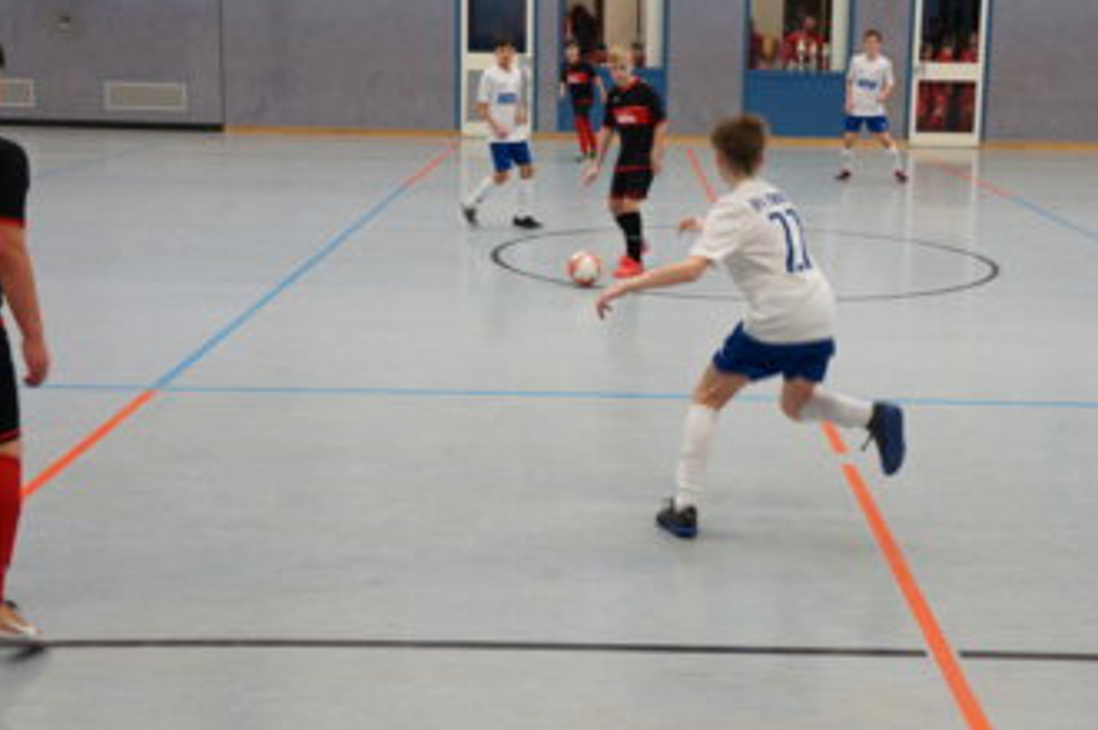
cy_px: 299
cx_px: 653
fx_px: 1603
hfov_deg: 37.7
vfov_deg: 25.6
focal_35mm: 53
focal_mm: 29
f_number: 7.1
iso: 1600
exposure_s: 1/60
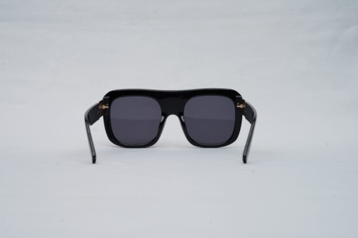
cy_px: 124
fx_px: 537
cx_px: 170
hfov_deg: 36.9
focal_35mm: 54
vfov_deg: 25.0
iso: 100
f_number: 9
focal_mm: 50
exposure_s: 1/160
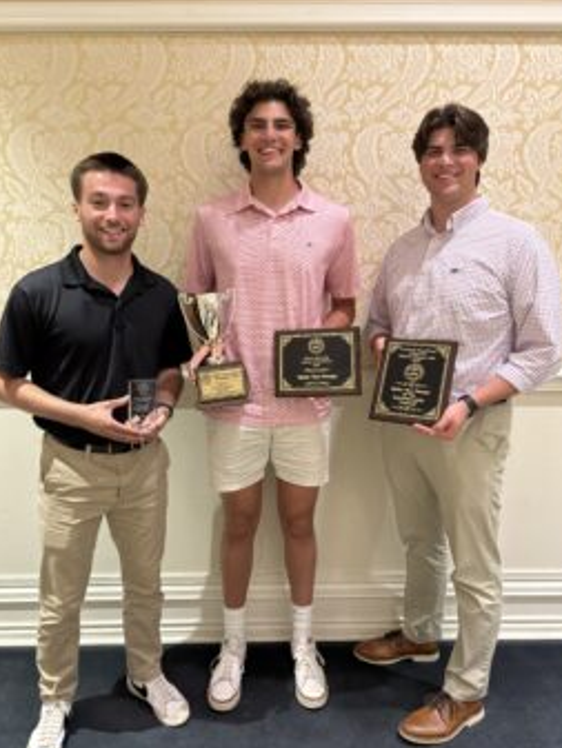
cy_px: 380
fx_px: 584
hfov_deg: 51.4
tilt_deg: -12.6
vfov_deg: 65.3
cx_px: 283
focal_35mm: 27
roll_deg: -0.4
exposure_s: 1/60
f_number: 1.6
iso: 500
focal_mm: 5.96
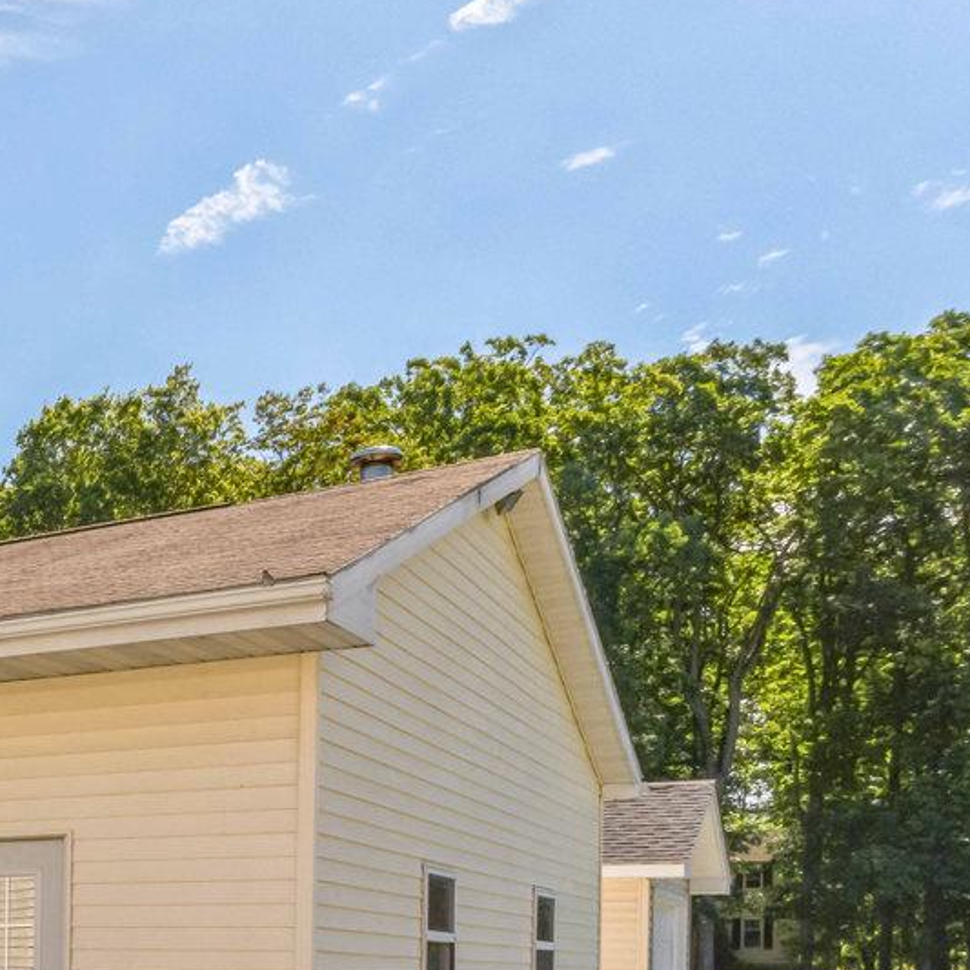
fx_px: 1595
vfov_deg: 32.4
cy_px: 838
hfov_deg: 24.5
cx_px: -561
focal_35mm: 50
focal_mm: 15.4
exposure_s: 1/800
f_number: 11
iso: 500
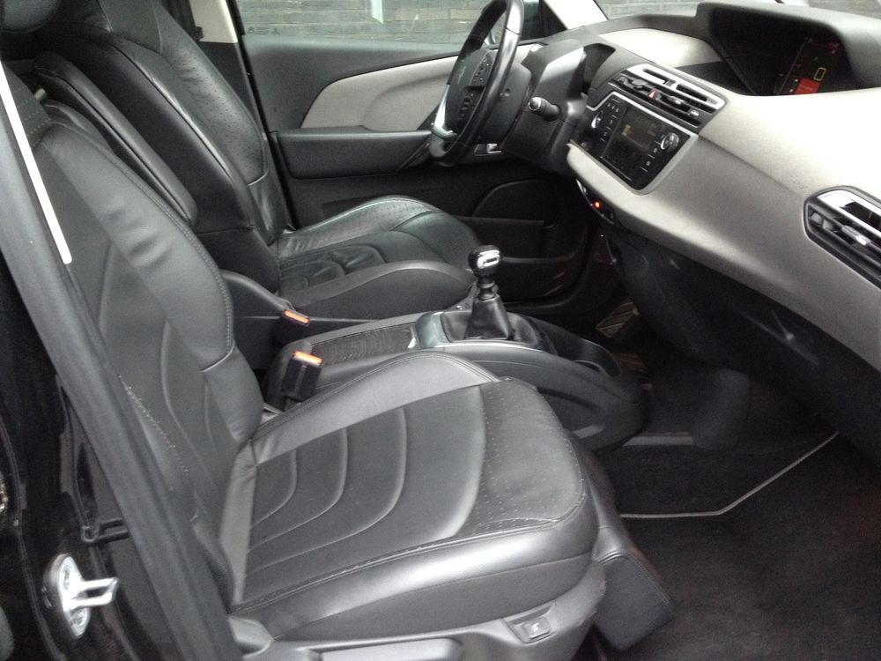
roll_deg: +1.0
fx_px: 891
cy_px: 330
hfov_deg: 52.6
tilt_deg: -27.4
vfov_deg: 40.7
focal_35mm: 35
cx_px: 440
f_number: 2.4
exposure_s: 1/20
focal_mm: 4.28
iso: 250
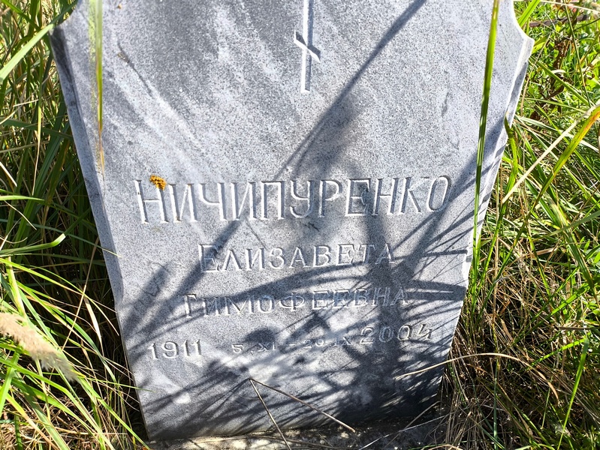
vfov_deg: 54.9
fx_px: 434
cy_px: 225
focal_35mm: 25
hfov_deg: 69.4
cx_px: 300
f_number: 1.7
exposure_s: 1/454
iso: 50
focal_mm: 4.71
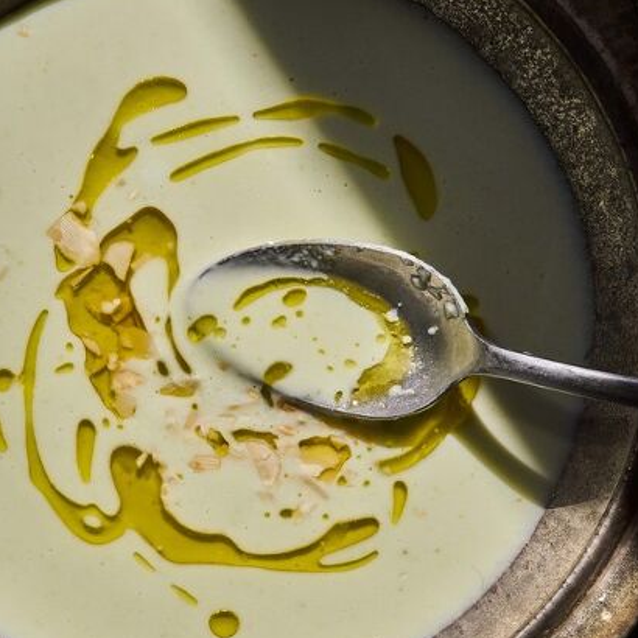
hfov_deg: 29.5
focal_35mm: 58
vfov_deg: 29.5
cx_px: 276
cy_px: 386
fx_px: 1209
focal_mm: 35
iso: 400
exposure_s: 1/200
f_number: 16
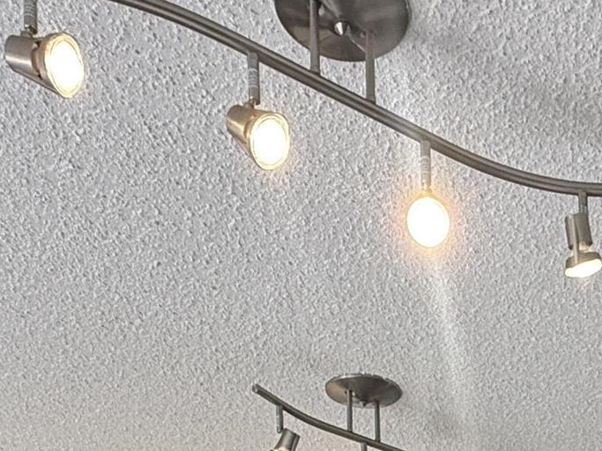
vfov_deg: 16.8
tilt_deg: -2.8
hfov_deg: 29.3
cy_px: 925
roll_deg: +1.0
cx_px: 556
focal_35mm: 63
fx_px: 1095
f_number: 2.2
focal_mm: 2.22
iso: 160
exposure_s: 1/120
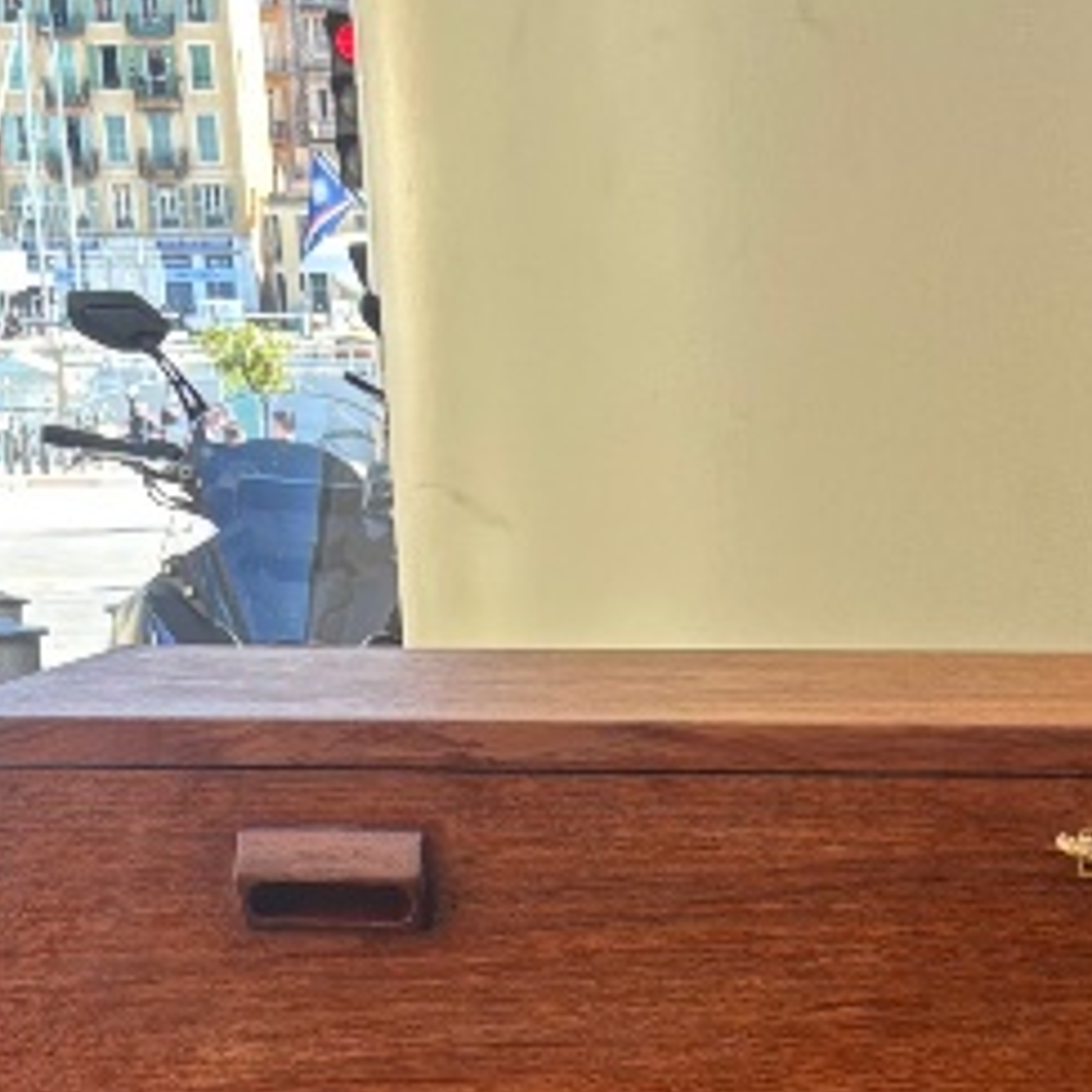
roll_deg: -0.9
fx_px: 4033
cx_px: 1186
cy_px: 1871
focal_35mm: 113
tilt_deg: -22.9
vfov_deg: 14.0
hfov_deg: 15.1
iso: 40
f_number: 1.6
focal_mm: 5.96
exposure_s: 1/100
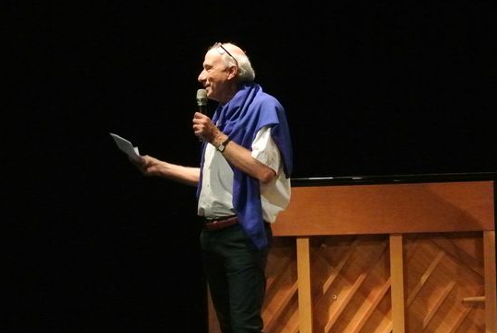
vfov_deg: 11.2
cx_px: 305
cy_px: 176
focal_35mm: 123
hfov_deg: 16.6
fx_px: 1701
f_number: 6.3
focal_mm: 30.9
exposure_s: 1/125
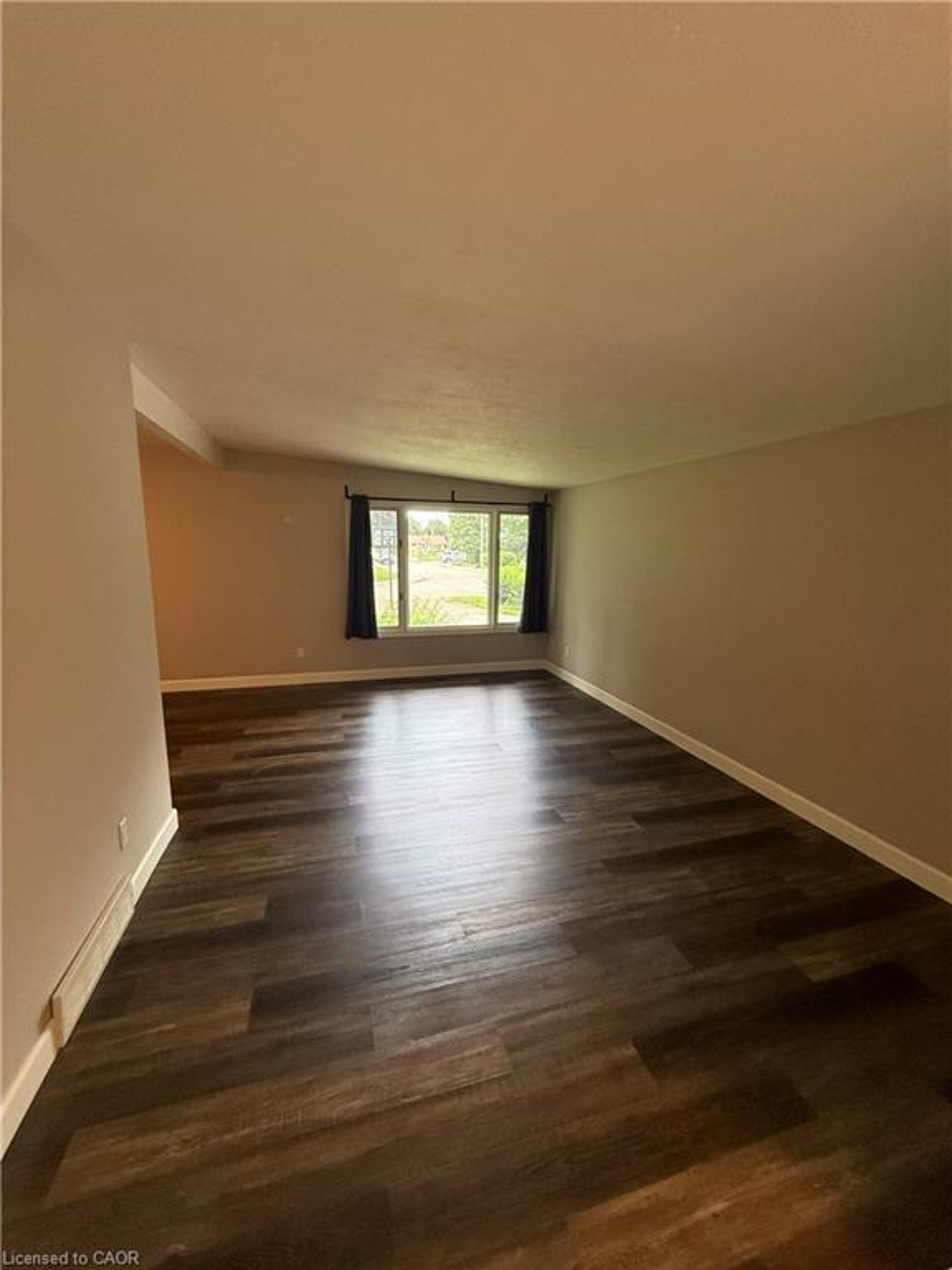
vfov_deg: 102.1
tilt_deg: -9.6
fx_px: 513
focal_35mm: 14
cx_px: 476
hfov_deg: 85.7
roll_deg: -1.2
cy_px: 635
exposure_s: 1/120
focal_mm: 2.22
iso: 320
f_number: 2.2
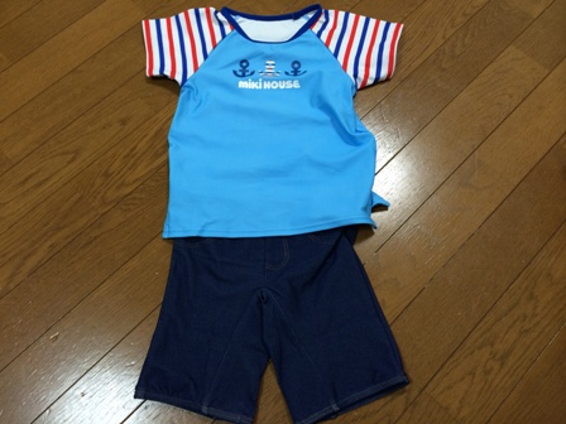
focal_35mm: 30
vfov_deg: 46.8
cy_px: 212
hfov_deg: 60.0
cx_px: 283
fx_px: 491
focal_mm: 4.12
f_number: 2.2
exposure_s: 1/33
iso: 100
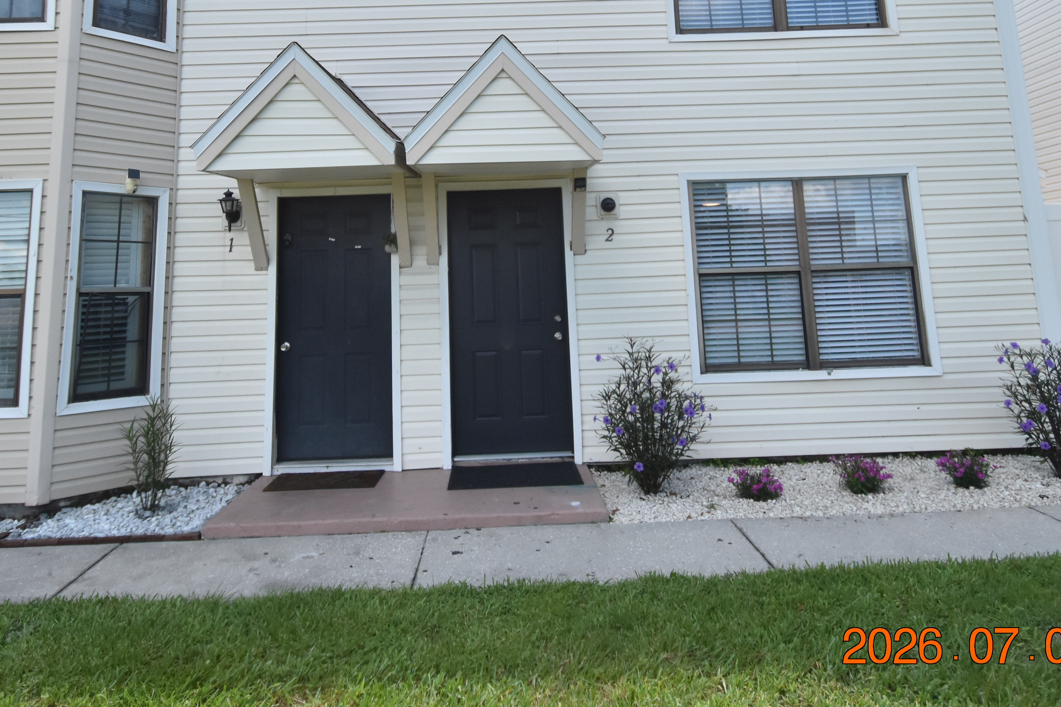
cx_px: 517
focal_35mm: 25
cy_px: 146
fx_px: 737
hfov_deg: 71.5
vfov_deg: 48.5
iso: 800
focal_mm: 10
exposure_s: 1/4000
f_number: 3.5
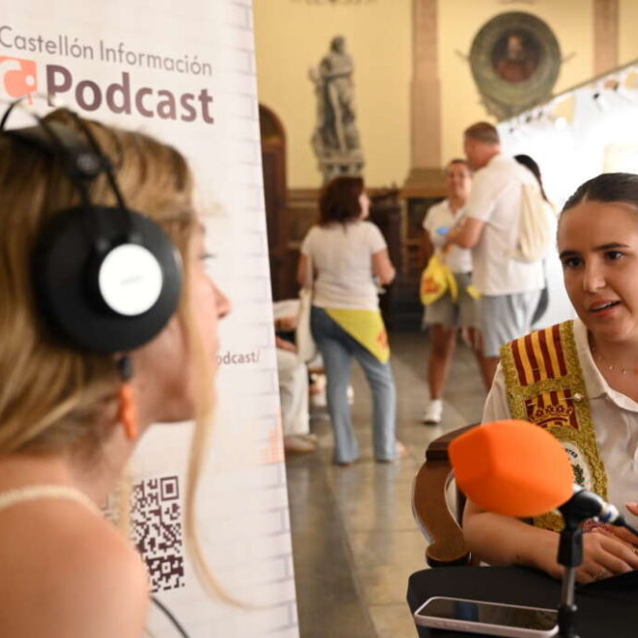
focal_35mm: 57
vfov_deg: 30.0
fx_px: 1189
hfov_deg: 29.9
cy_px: 317
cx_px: 415
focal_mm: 44
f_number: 4
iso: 6400
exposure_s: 1/320
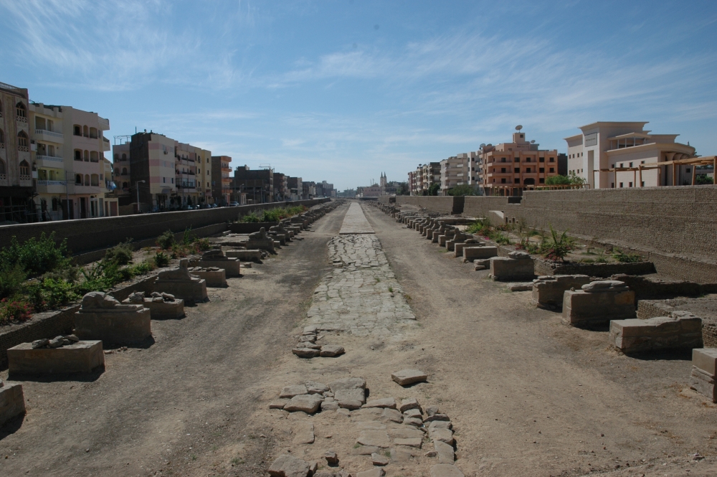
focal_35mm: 27
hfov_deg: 67.4
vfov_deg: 47.9
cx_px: 358
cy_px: 238
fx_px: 537
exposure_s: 1/500
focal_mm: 18
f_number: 11
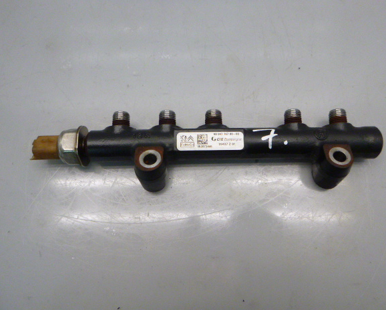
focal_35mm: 27
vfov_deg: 53.2
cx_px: 204
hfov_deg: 64.0
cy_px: 159
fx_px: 309
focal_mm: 4.5
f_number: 3.9
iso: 320
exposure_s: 1/60
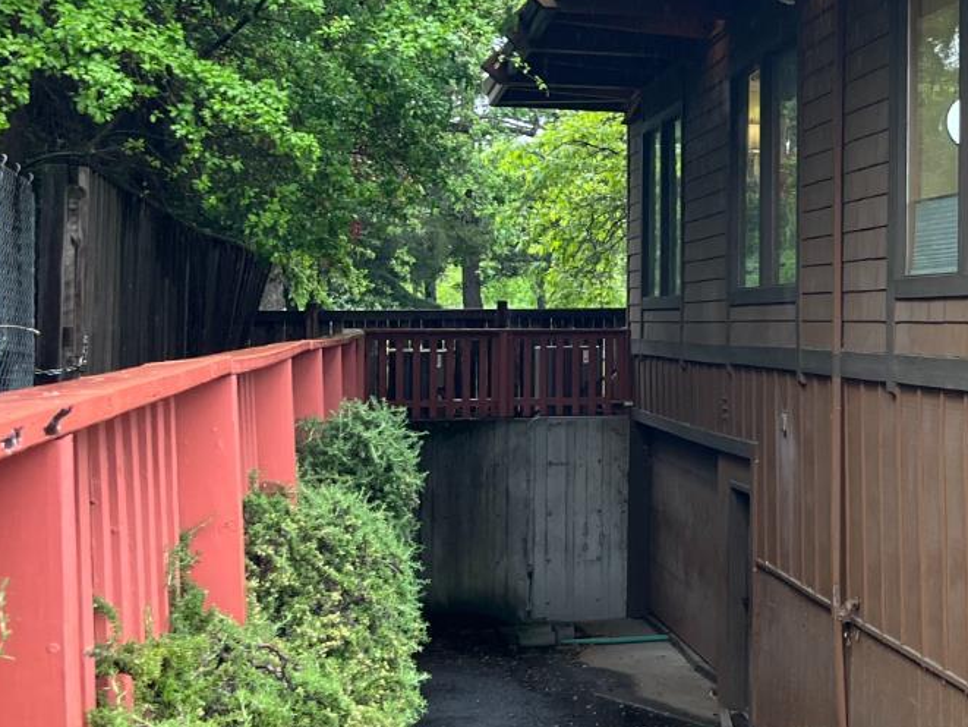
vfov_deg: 24.8
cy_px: 295
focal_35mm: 59
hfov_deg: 30.6
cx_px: 945
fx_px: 1650
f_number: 1.6
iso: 125
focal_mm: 5.1
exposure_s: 1/121
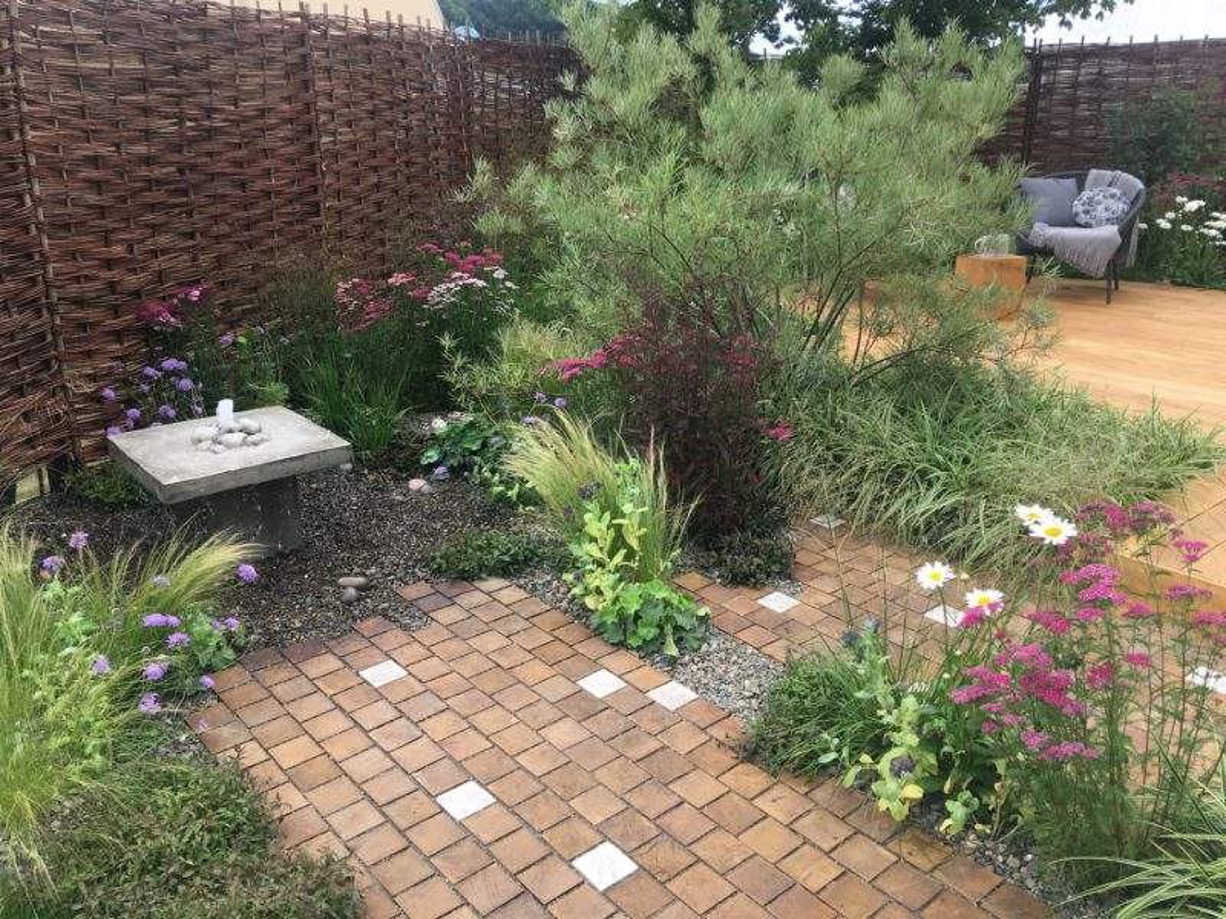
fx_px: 1027
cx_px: 613
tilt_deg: -18.3
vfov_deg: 48.2
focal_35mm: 29
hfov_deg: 61.7
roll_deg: +0.2
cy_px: 460
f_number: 2.2
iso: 25
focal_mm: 4.15
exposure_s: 1/260
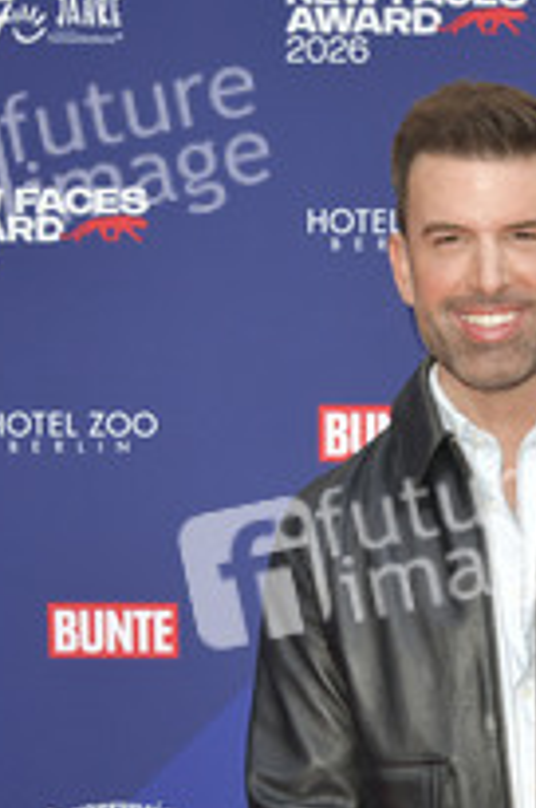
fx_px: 1927
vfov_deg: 23.0
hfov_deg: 15.6
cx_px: 497
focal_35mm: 86
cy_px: 753
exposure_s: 1/200
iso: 640
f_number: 6.3
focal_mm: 44
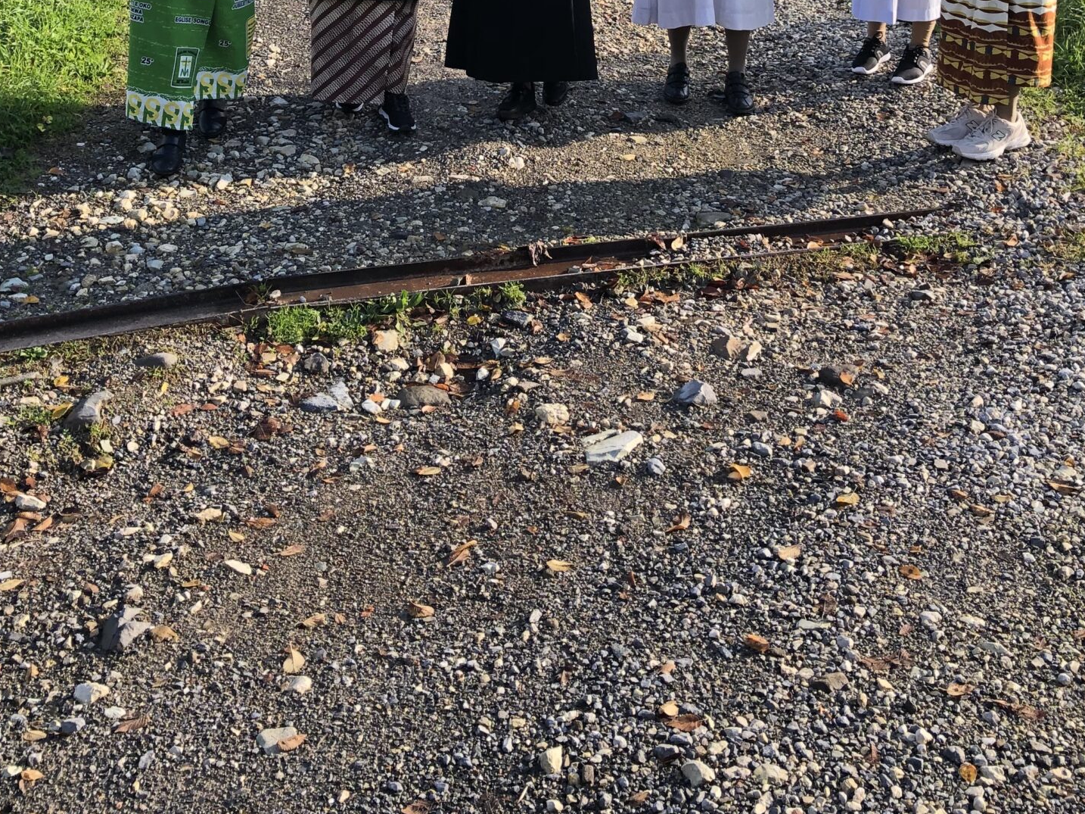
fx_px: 1567
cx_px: 511
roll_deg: -0.2
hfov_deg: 38.2
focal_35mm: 50
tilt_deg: -6.1
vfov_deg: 26.2
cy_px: -143
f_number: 1.8
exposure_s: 1/353
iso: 20
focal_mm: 3.99
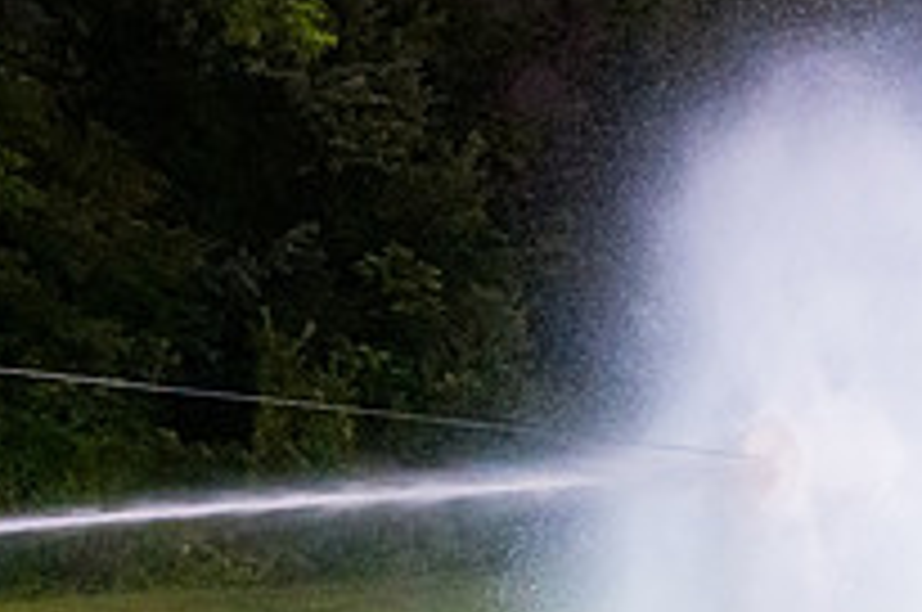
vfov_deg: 19.7
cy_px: 522
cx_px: 553
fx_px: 1739
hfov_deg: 29.6
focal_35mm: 68
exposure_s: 1/200
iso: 12800
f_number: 3.2
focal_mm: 24
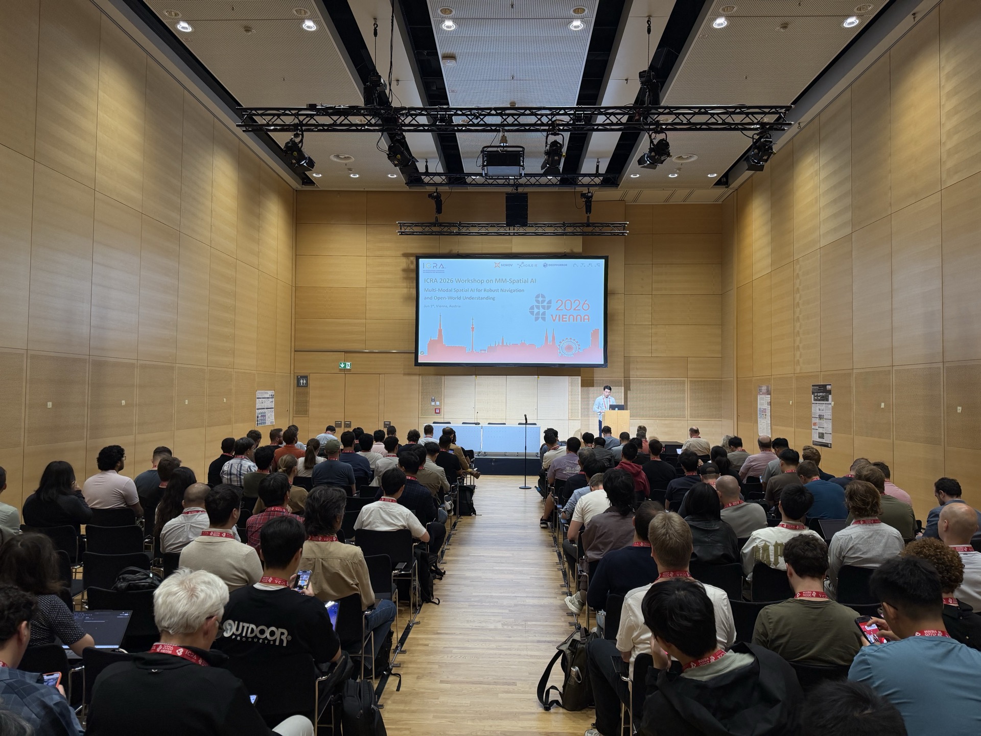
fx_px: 680
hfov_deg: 71.6
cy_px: 368
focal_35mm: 24
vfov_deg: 56.8
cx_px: 490
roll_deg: -0.3
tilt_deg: +2.2
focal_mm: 6.76
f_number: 1.78
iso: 125
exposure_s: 1/75
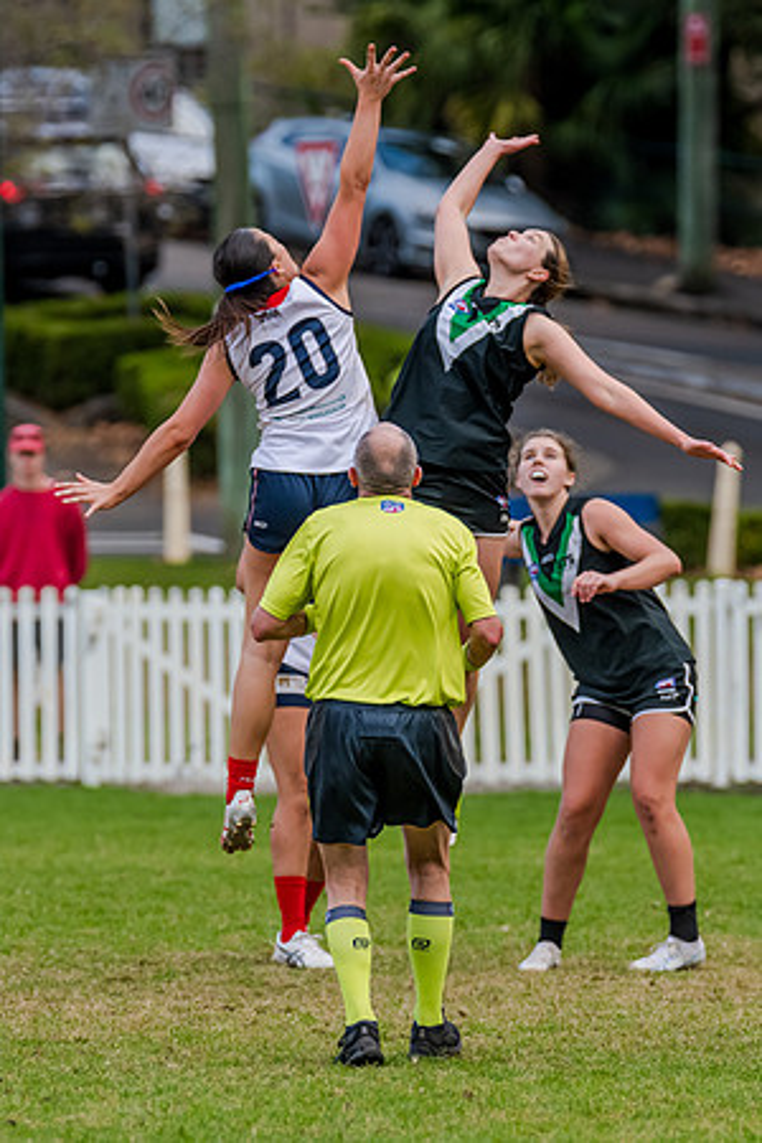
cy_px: 570
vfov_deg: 4.2
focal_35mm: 494
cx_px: 438
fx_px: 15685
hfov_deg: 2.8
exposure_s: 1/1600
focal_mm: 310
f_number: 5
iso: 800
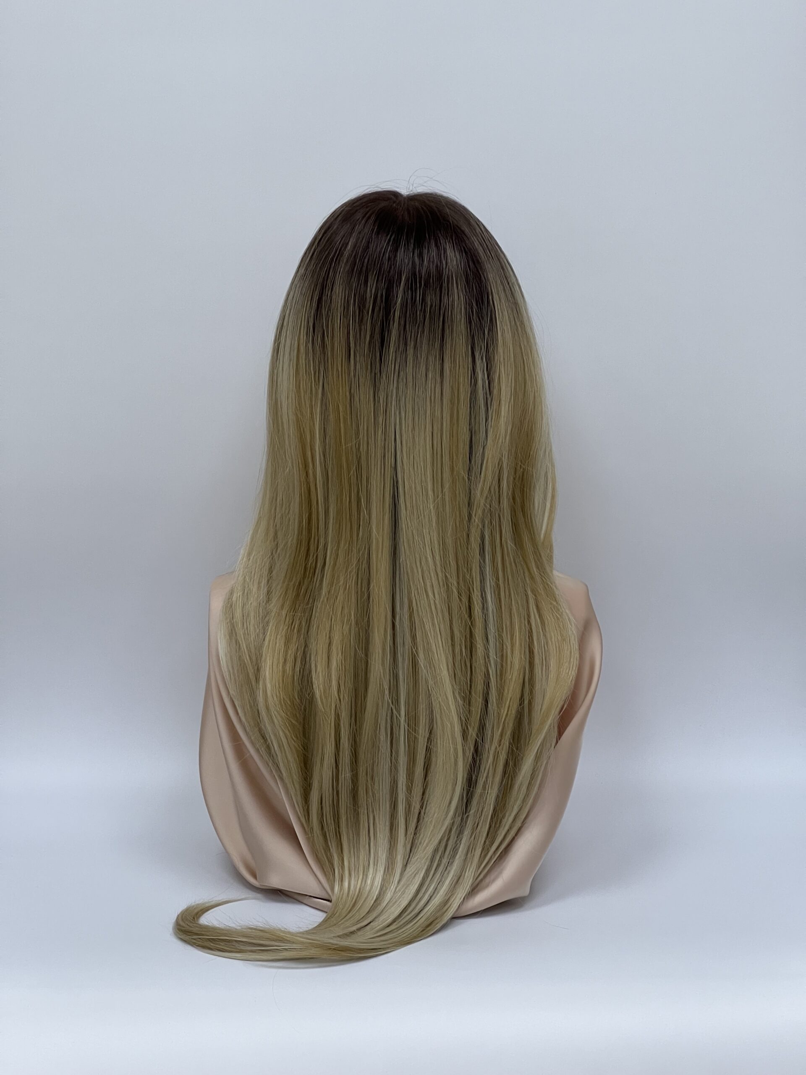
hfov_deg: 19.1
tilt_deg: -12.4
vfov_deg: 25.3
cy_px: 538
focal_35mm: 77
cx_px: 403
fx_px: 2390
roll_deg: -0.1
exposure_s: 1/100
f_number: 2.8
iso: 160
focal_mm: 9
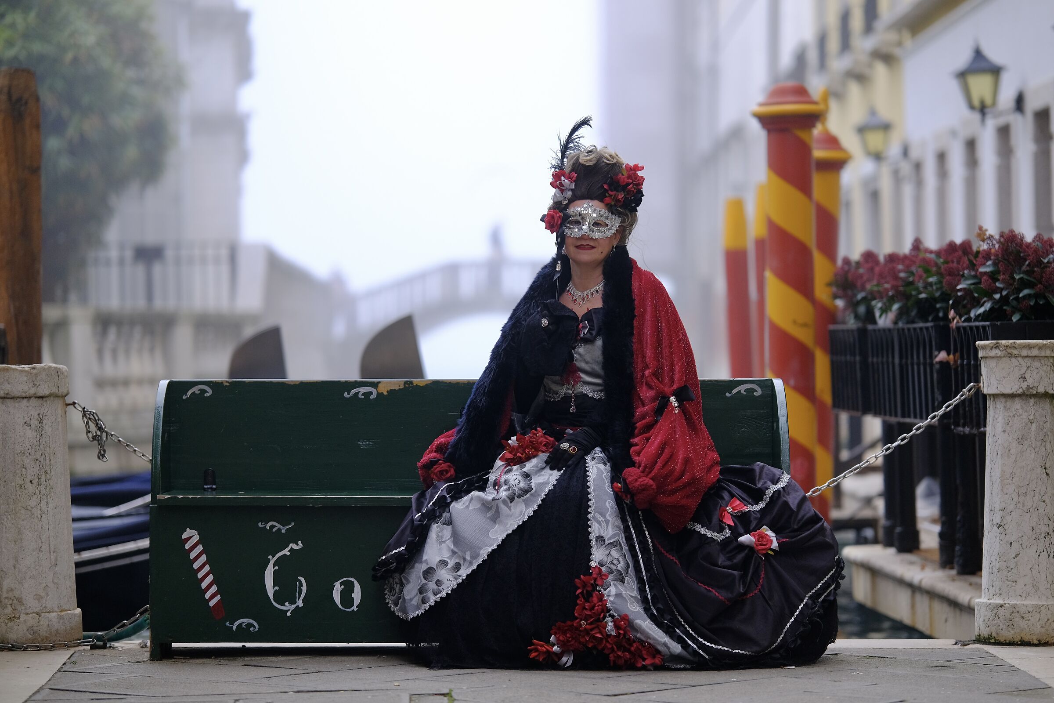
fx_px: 3308
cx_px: 527
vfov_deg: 12.1
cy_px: 352
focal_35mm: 113
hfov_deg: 18.1
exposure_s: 1/3500
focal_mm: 75
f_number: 1.2
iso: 160
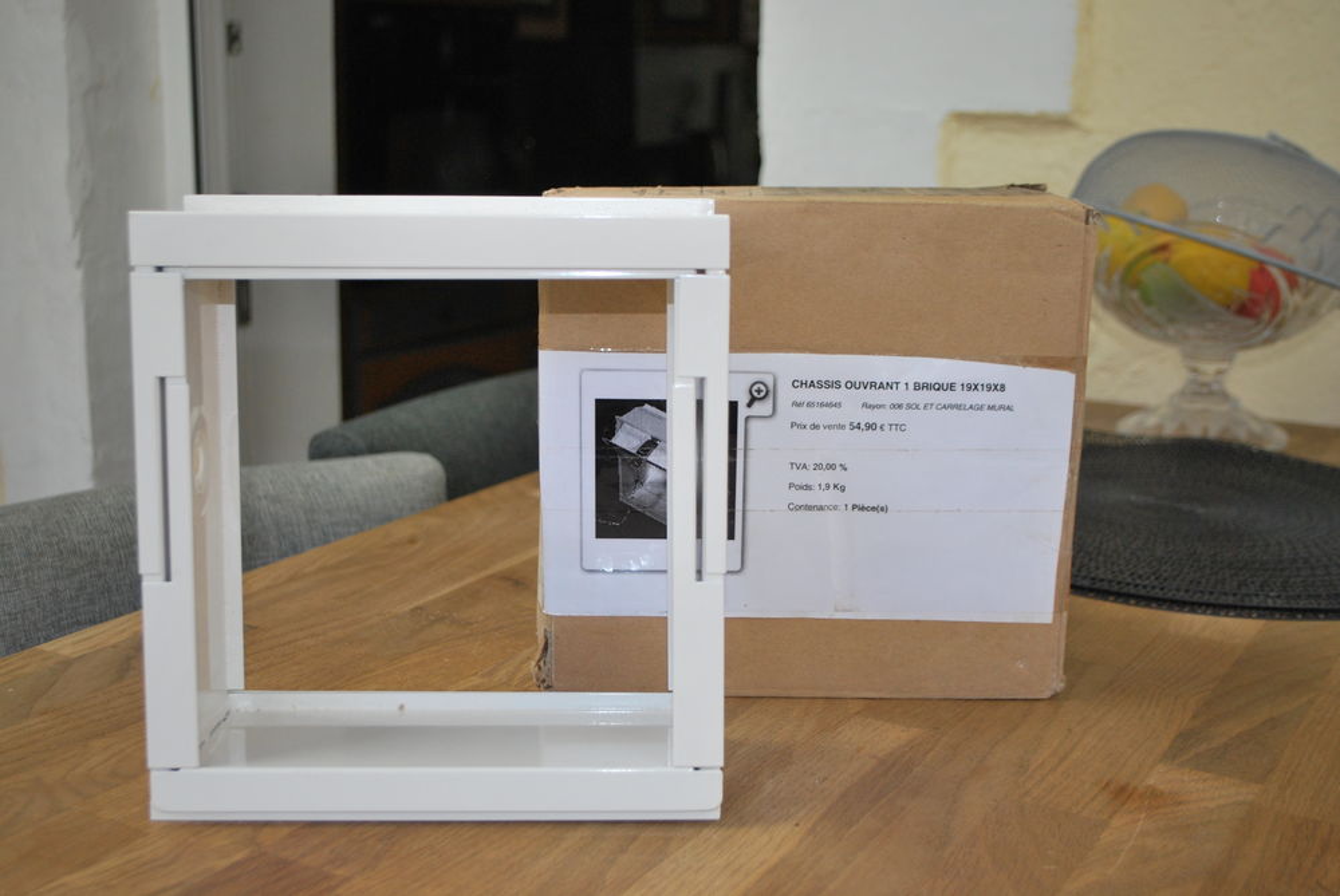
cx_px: 670
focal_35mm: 45
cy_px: 448
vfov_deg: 29.9
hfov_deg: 43.6
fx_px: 1677
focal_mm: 30
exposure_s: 1/200
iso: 400
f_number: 7.1
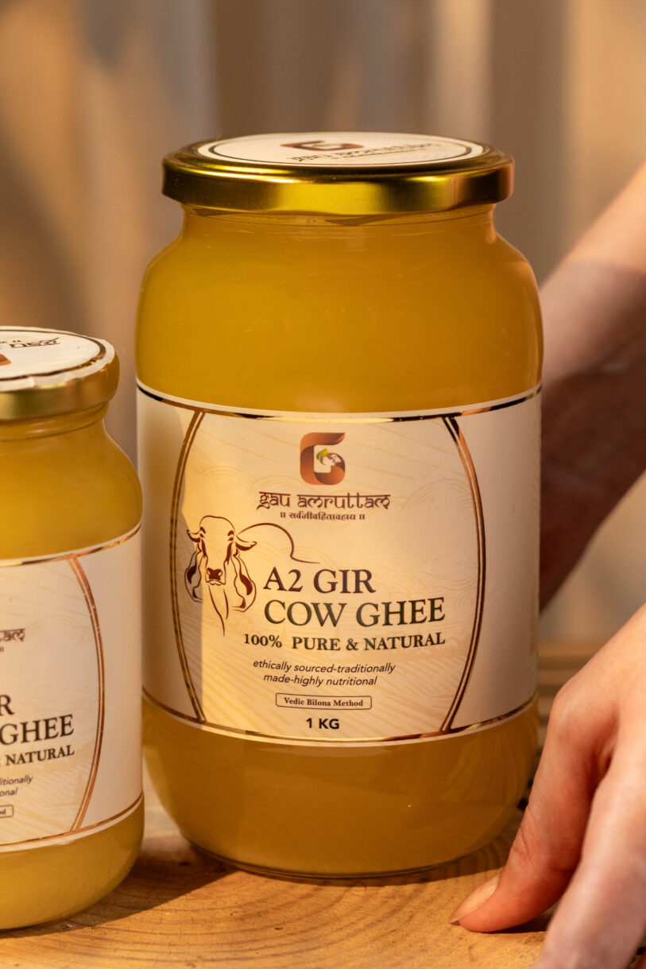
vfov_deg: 19.4
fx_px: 2825
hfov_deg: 13.0
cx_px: 208
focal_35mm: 105
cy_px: 370
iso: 320
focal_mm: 50
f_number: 3.2
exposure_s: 1/160
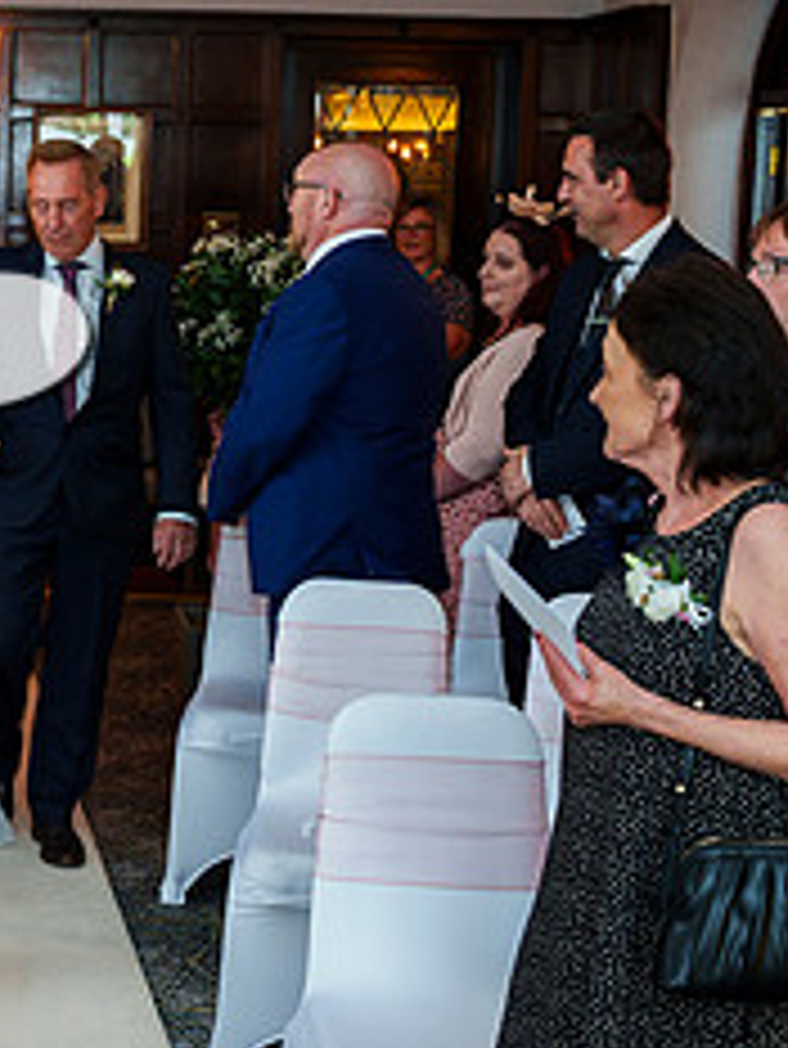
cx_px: -221
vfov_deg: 28.8
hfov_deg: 20.2
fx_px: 2032
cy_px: 367
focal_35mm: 67
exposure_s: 1/60
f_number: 4.5
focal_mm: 28
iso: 640
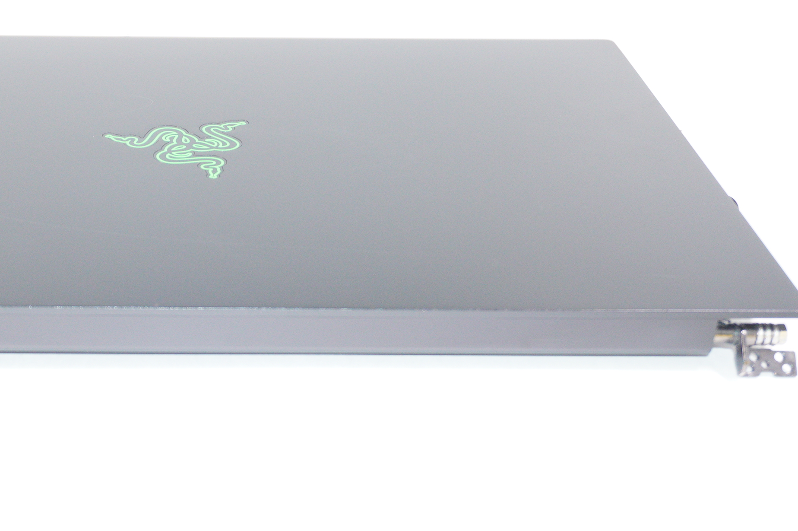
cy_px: 334
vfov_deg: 19.2
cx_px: 206
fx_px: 1568
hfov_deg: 28.2
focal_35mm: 71
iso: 1000
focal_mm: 29
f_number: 5.6
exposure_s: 1/160
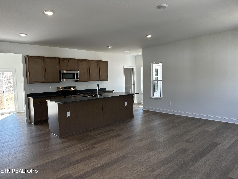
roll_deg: +2.1
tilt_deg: -3.5
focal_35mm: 24
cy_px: 90
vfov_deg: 56.8
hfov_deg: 71.6
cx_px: 119
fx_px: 165
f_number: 1.78
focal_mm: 6.86
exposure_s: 1/145
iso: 64
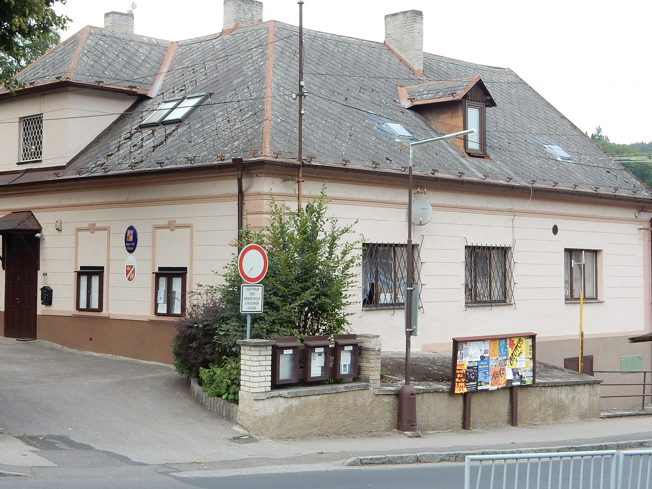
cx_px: 262
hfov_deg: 32.6
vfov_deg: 24.8
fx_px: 1111
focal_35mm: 59
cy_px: 192
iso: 125
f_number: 4.2
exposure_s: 1/200
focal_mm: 7.6
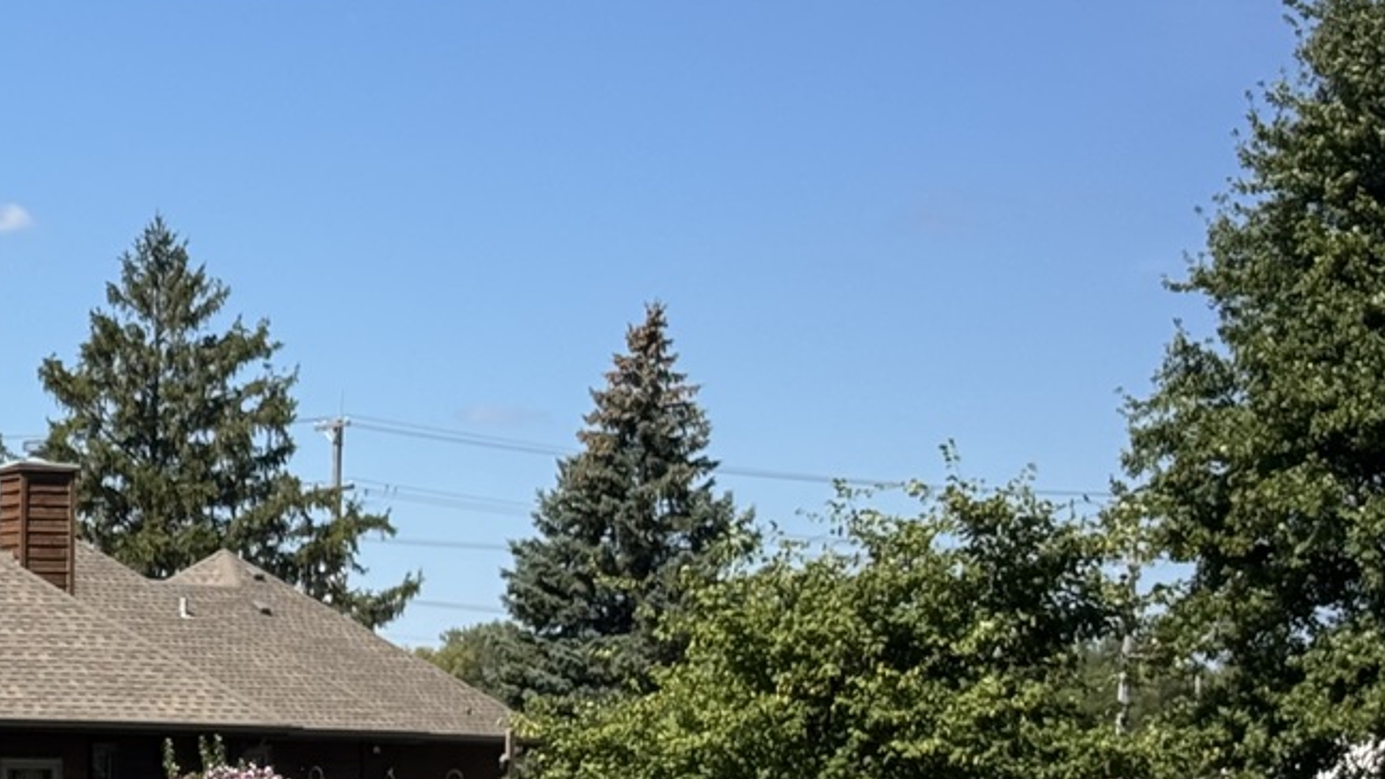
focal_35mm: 116
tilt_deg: -2.1
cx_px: -96
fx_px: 4260
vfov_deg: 10.3
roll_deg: -0.6
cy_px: 881
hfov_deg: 17.9
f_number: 1.78
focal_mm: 6.76
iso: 64
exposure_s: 1/2959
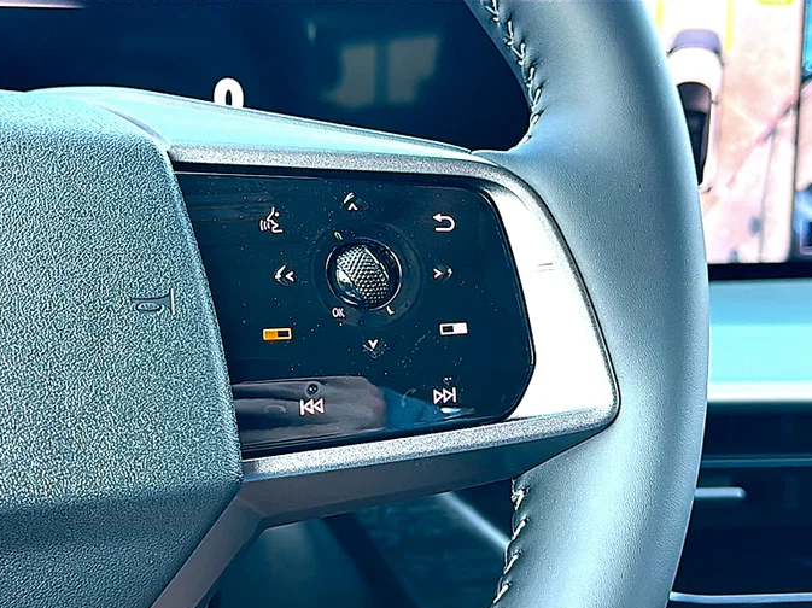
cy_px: 315
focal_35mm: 51
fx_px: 1196
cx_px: 411
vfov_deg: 28.5
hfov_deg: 37.5
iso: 64
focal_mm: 6.86
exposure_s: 1/105
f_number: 1.78
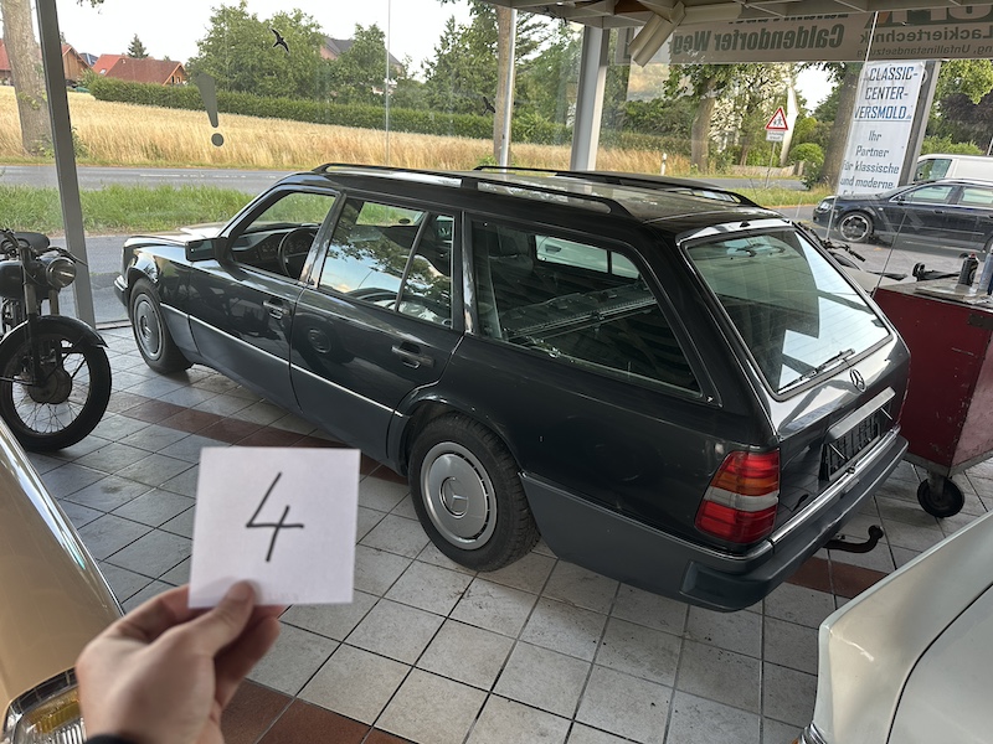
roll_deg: -3.9
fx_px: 688
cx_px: 496
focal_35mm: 24
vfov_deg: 56.8
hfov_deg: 71.6
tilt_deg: -18.6
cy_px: 372
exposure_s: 1/121
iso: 125
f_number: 1.78
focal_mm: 6.86
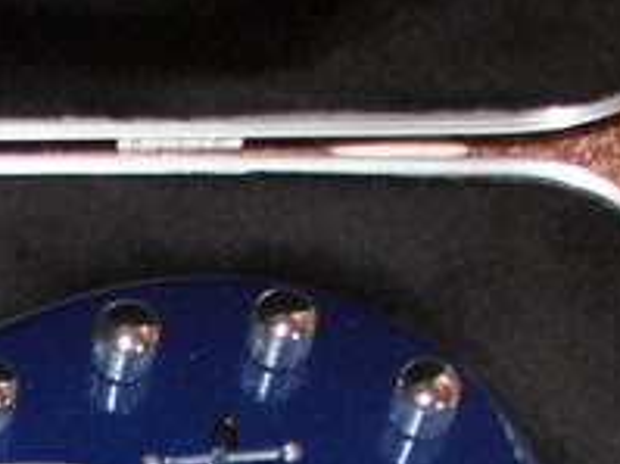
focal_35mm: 241
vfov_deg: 6.1
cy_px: 738
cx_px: -159
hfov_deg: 8.1
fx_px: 4314
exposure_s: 1/40
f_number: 2.8
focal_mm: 12.4
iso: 100
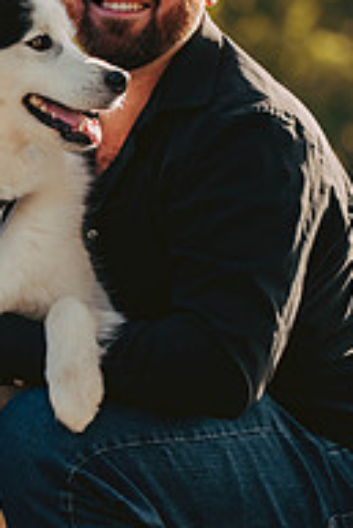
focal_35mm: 256
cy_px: 202
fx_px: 3758
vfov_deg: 8.0
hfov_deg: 5.4
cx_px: -30
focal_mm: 110
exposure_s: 1/800
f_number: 2.8
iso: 400
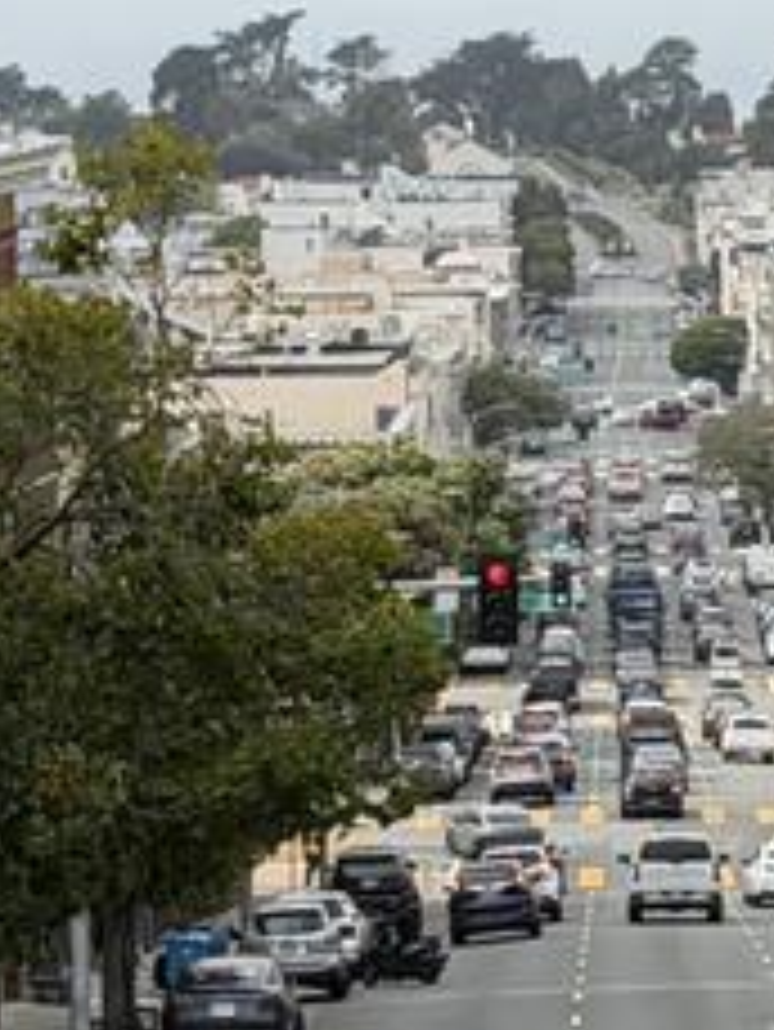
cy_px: 540
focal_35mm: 251
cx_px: 1062
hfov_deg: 5.9
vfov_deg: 7.9
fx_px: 7476
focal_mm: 6.76
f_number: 1.78
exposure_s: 1/3891
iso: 64
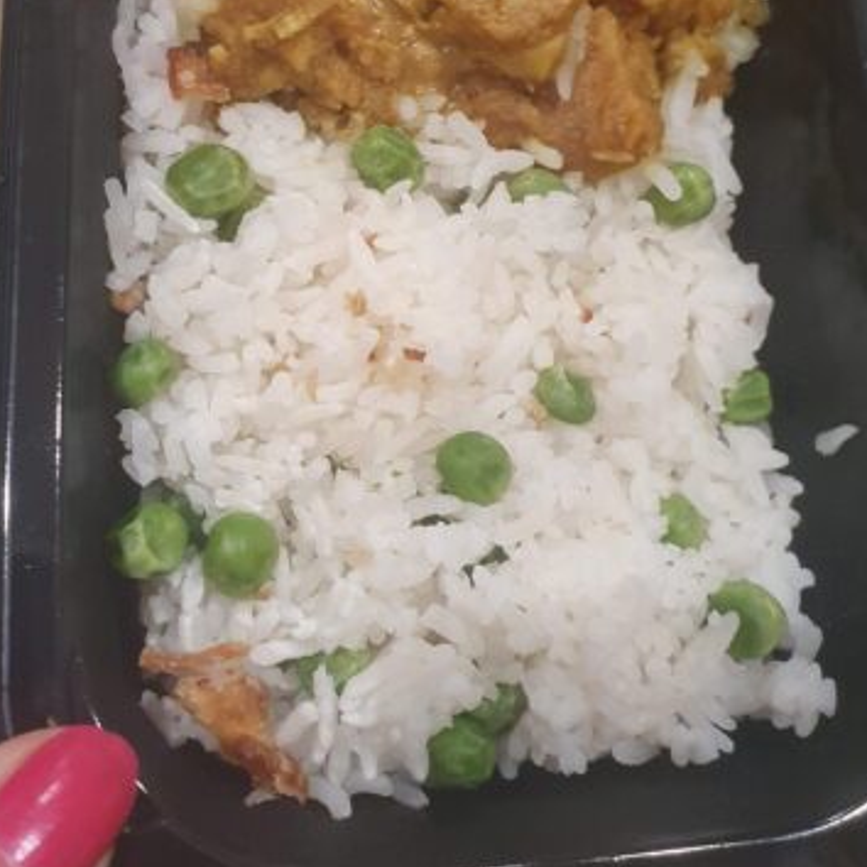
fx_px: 1105
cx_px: 380
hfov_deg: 42.8
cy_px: 274
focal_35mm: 39
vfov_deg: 42.1
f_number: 2.4
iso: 500
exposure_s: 1/50
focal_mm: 4.32
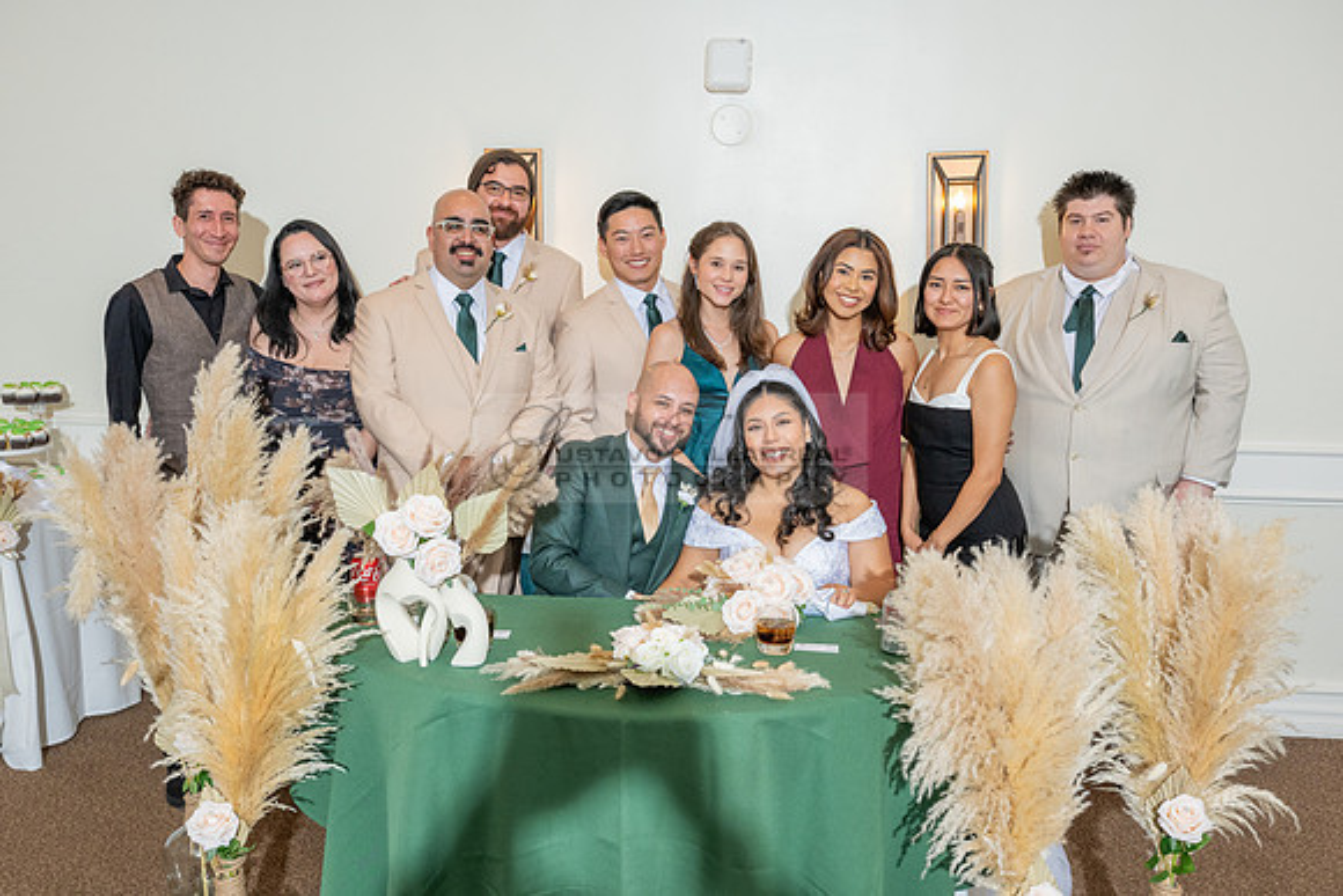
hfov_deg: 56.5
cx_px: 647
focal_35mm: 33
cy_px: 487
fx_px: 1248
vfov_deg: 39.5
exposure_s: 1/200
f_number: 6.3
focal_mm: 27.5
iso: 800
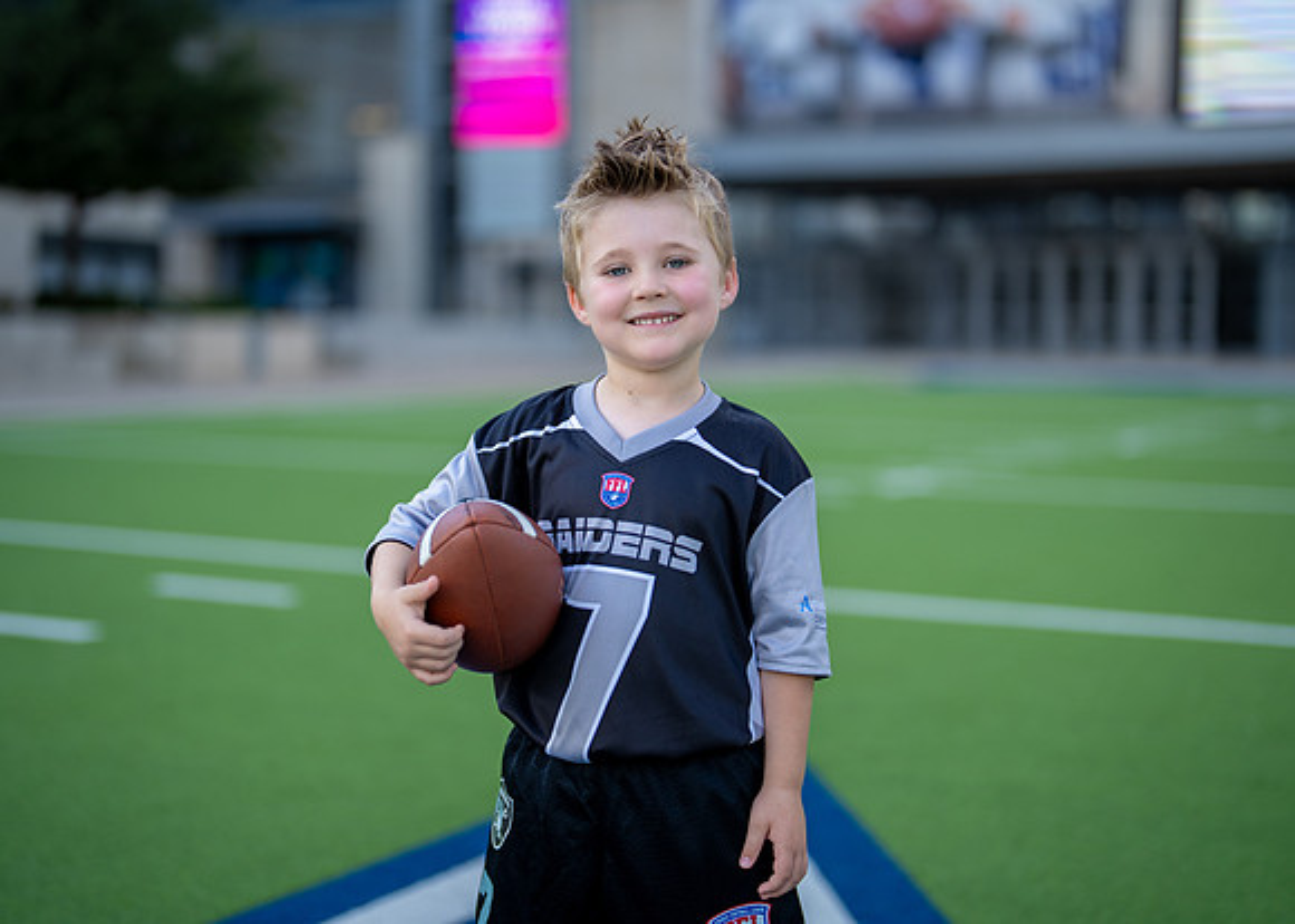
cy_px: 442
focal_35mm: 55
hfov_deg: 35.3
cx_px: 649
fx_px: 2033
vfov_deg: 25.6
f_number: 1.2
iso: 100
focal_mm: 50
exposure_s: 1/2000
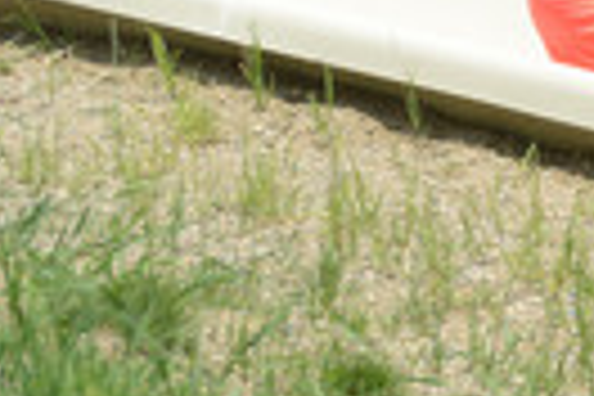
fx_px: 9718
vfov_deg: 2.3
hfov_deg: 3.5
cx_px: 868
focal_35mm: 589
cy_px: 196
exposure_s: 1/1250
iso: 400
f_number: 6.3
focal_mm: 195
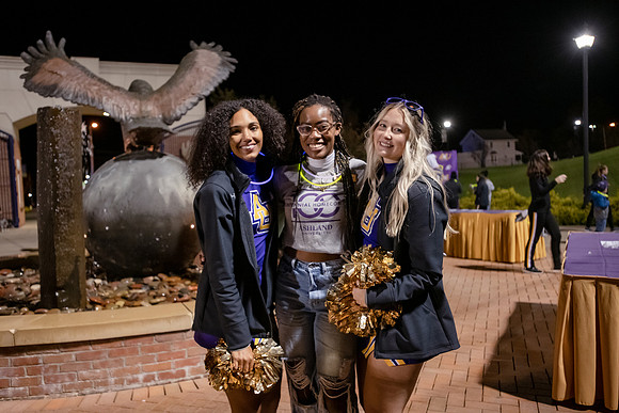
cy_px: 206
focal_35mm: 32
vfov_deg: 41.1
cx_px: 310
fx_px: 550
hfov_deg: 58.7
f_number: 3.5
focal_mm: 32
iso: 4000
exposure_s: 1/80
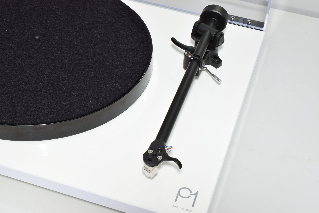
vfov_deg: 22.6
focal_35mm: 60
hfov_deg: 33.4
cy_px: 106
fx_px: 532
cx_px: 160
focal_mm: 40
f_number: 25
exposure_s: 3
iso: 100
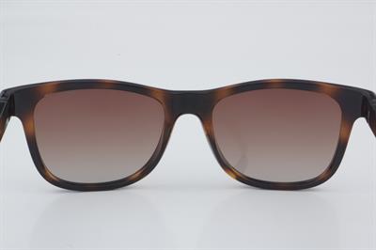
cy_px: 125
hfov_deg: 24.6
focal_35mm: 82
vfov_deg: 16.5
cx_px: 188
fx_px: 861
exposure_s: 1/3
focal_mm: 55
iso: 100
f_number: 32
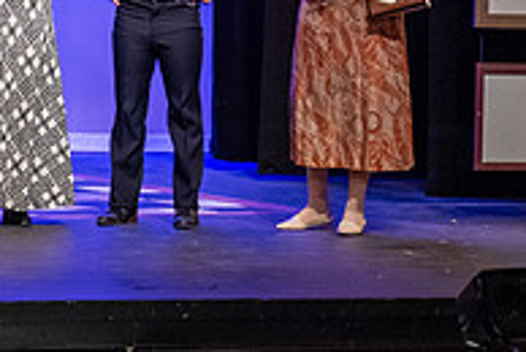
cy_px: -64
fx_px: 3058
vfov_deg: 6.6
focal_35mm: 209
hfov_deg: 9.8
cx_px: 157
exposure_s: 1/200
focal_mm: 70
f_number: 3.2
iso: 3200
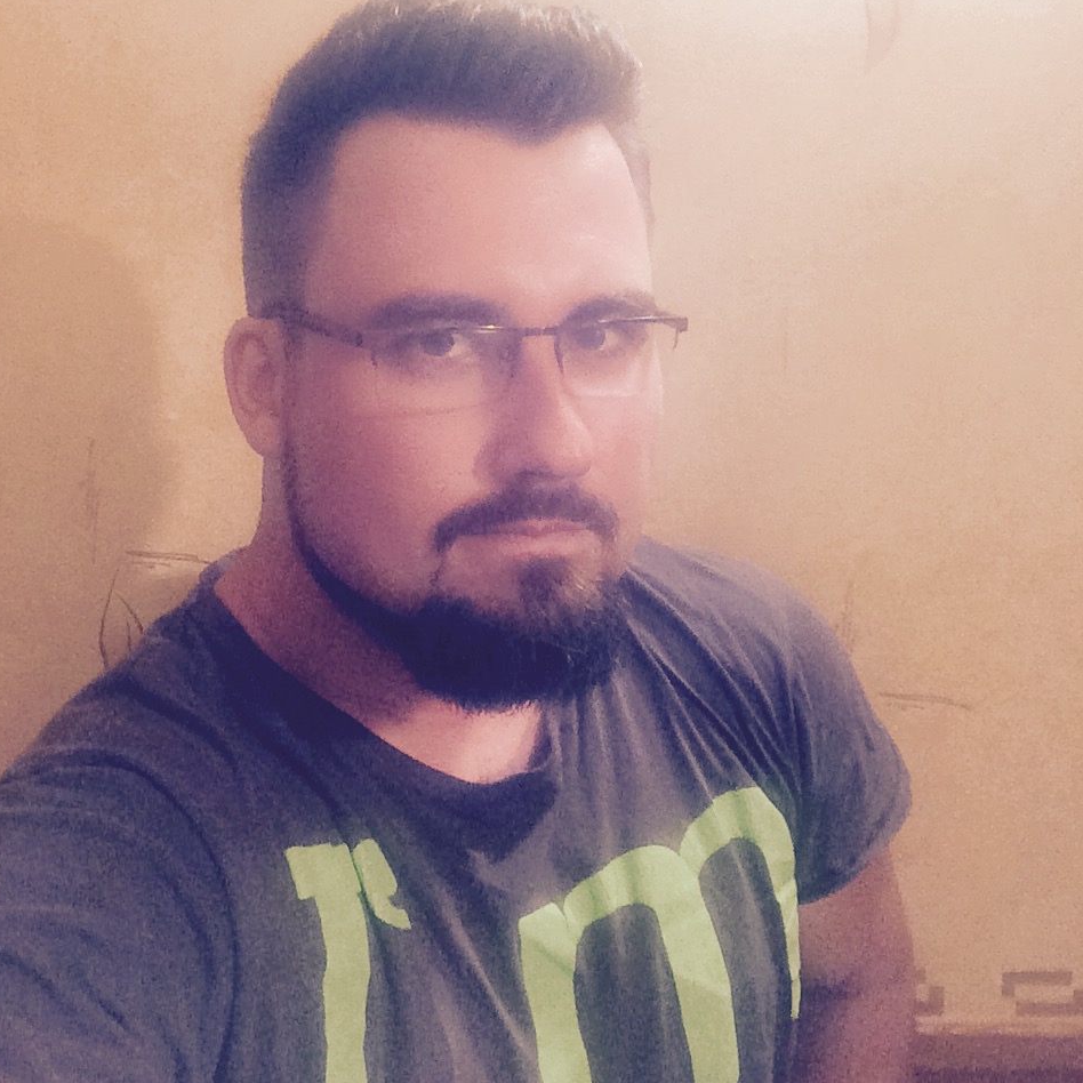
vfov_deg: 44.5
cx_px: 536
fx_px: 1310
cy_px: 388
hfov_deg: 44.9
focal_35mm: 37
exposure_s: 1/33
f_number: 2.4
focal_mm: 2.15
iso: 500
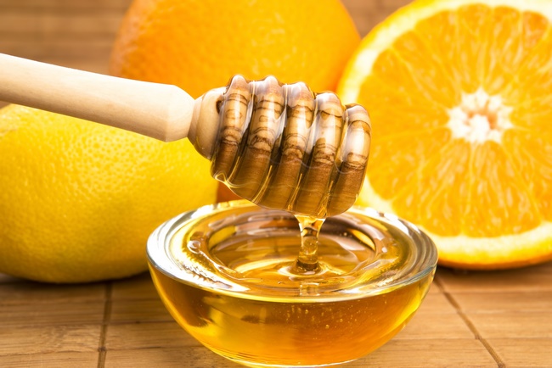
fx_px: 1074
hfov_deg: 28.8
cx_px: 276
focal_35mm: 70
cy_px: 184
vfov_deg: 19.5
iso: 100
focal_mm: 70
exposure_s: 1/60
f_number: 13
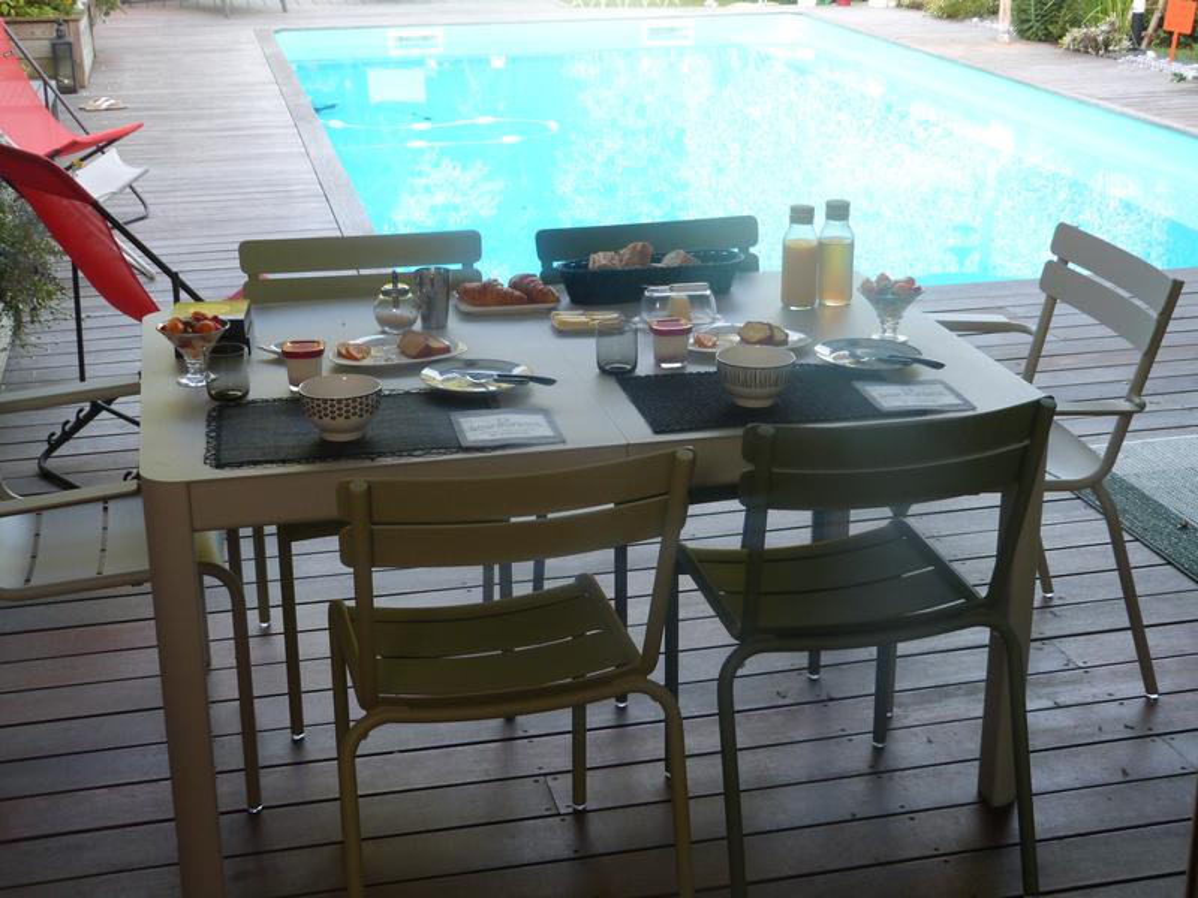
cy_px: 449
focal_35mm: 50
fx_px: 1730
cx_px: 599
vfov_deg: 29.1
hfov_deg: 38.2
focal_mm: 9
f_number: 3.2
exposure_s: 1/60
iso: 160
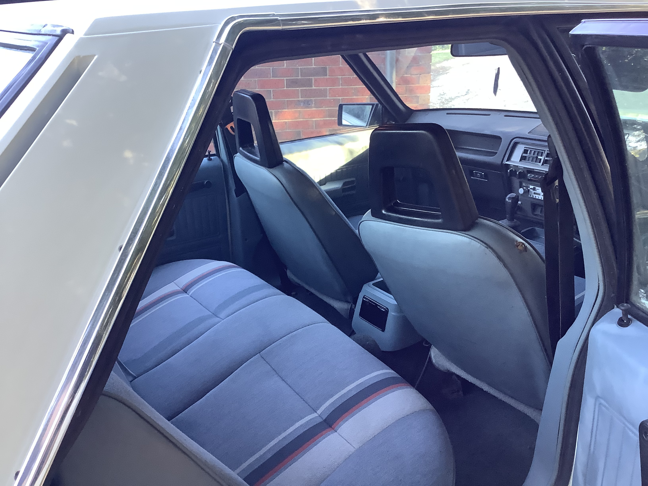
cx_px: 324
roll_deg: +1.6
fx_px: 580
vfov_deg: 45.4
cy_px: 243
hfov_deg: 58.4
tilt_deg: -16.6
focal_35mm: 31
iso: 125
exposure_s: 1/60
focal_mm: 3.3
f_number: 2.4
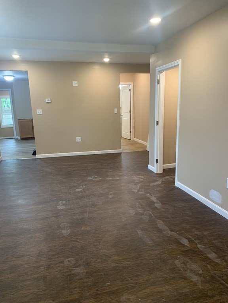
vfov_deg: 67.3
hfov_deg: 53.1
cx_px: 114
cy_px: 152
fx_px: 228
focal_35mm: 26
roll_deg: +1.1
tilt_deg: -10.3
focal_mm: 4.25
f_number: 1.8
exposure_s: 1/60
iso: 160
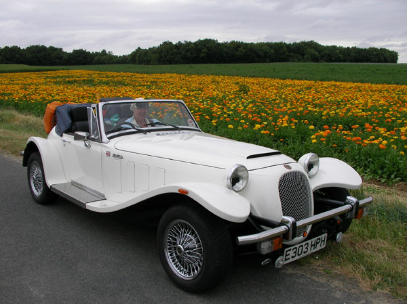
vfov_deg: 37.7
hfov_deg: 49.0
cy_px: 152
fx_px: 446
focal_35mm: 38
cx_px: 204
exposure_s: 1/347
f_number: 4.5
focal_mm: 5.8
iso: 50
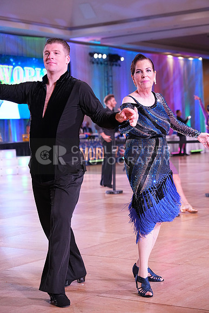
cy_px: 156
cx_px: 104
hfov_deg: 18.4
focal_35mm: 74
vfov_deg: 27.3
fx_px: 644
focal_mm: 74
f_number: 4.5
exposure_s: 1/400
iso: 3200
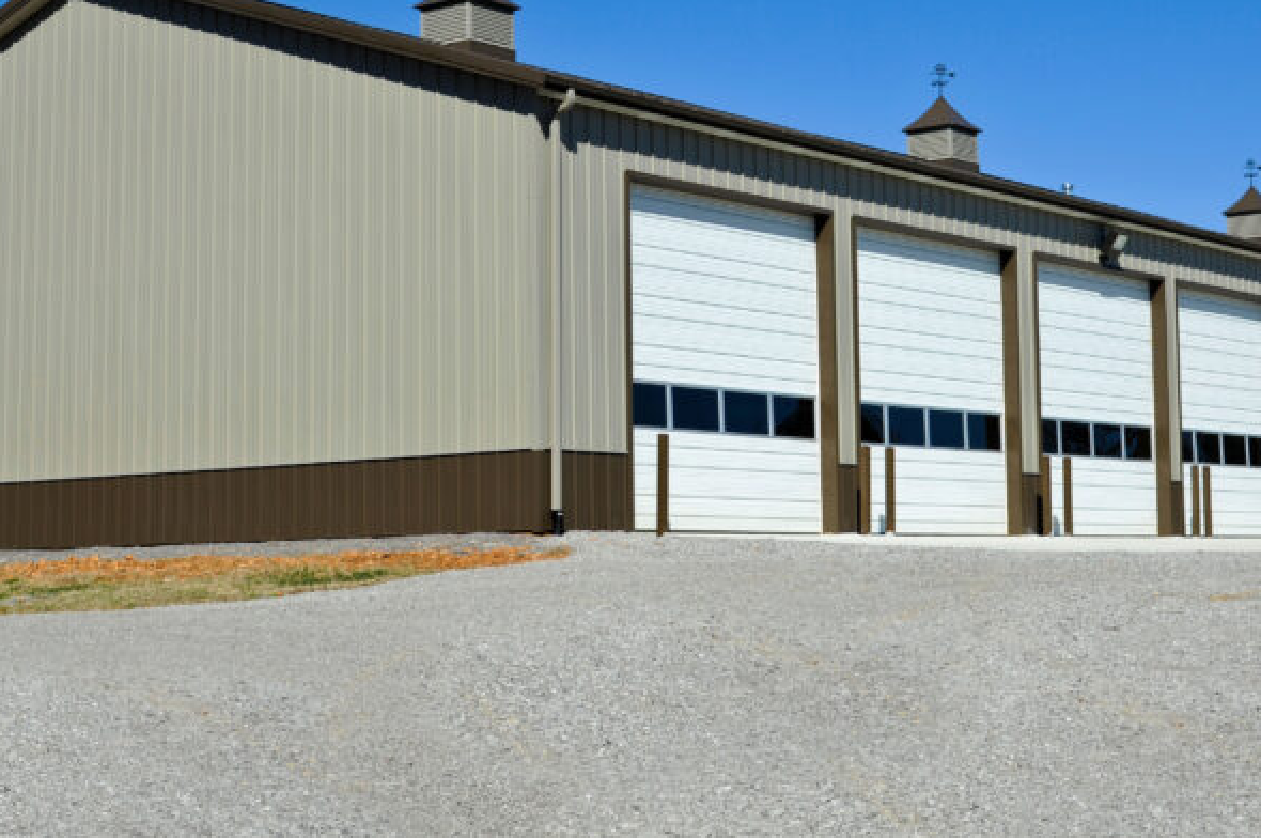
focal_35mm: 66
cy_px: 260
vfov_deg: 20.5
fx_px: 2309
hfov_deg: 30.5
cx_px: 714
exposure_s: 1/500
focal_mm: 38
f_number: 8
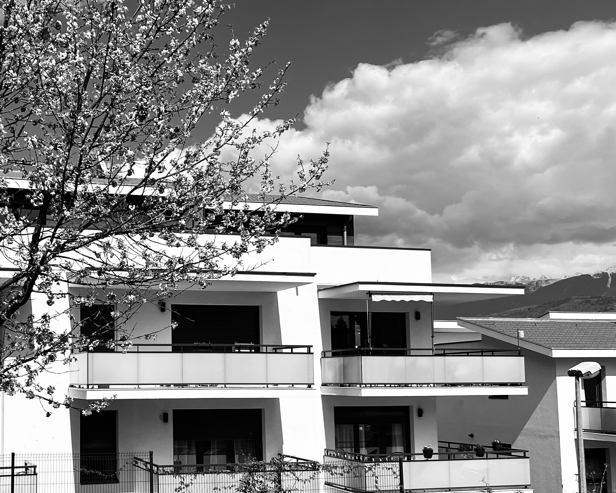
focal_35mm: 45
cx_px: 106
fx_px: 820
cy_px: 315
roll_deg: +1.0
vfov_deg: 33.2
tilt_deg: +5.3
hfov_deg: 39.2
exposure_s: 1/8000
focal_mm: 5.7
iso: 50
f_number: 1.5
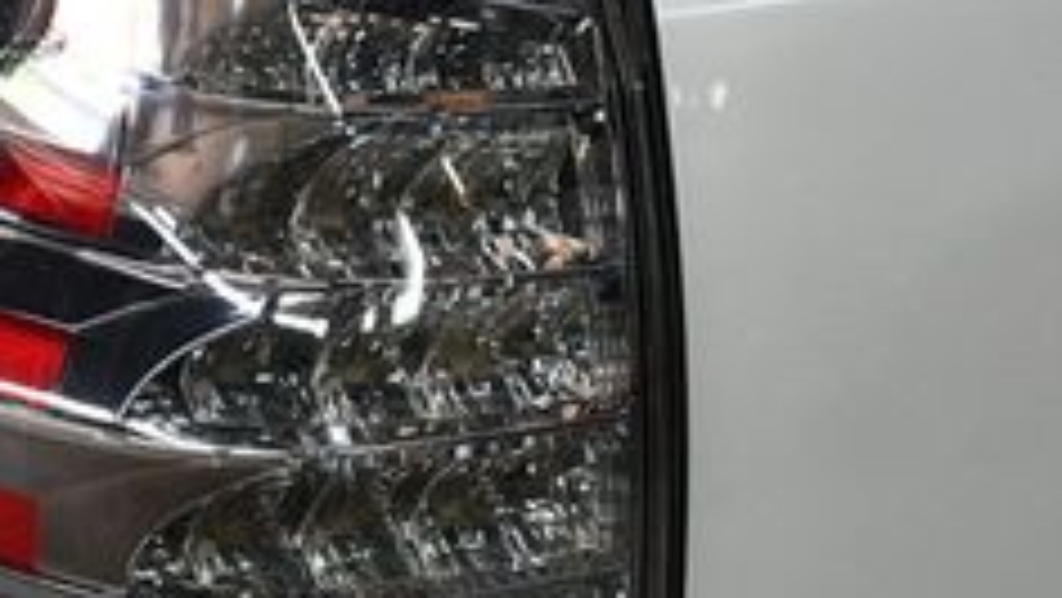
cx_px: 351
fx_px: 2874
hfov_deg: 20.9
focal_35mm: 102
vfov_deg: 11.9
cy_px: 189
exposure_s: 1/160
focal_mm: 24
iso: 800
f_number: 3.8
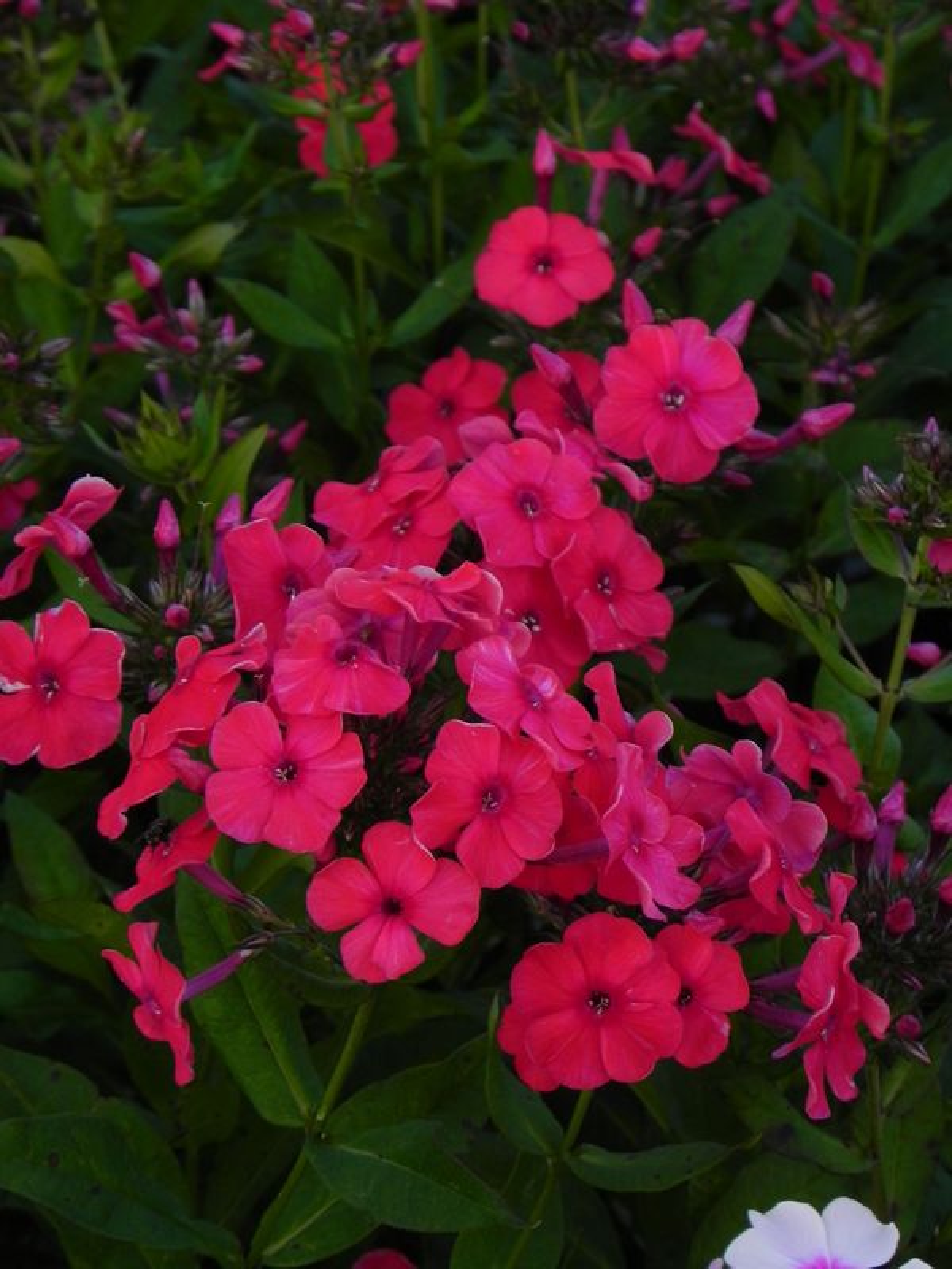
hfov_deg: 8.1
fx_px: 6747
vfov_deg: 10.7
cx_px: 476
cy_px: 634
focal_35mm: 184
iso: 160
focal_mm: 32.7
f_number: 5
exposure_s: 1/30
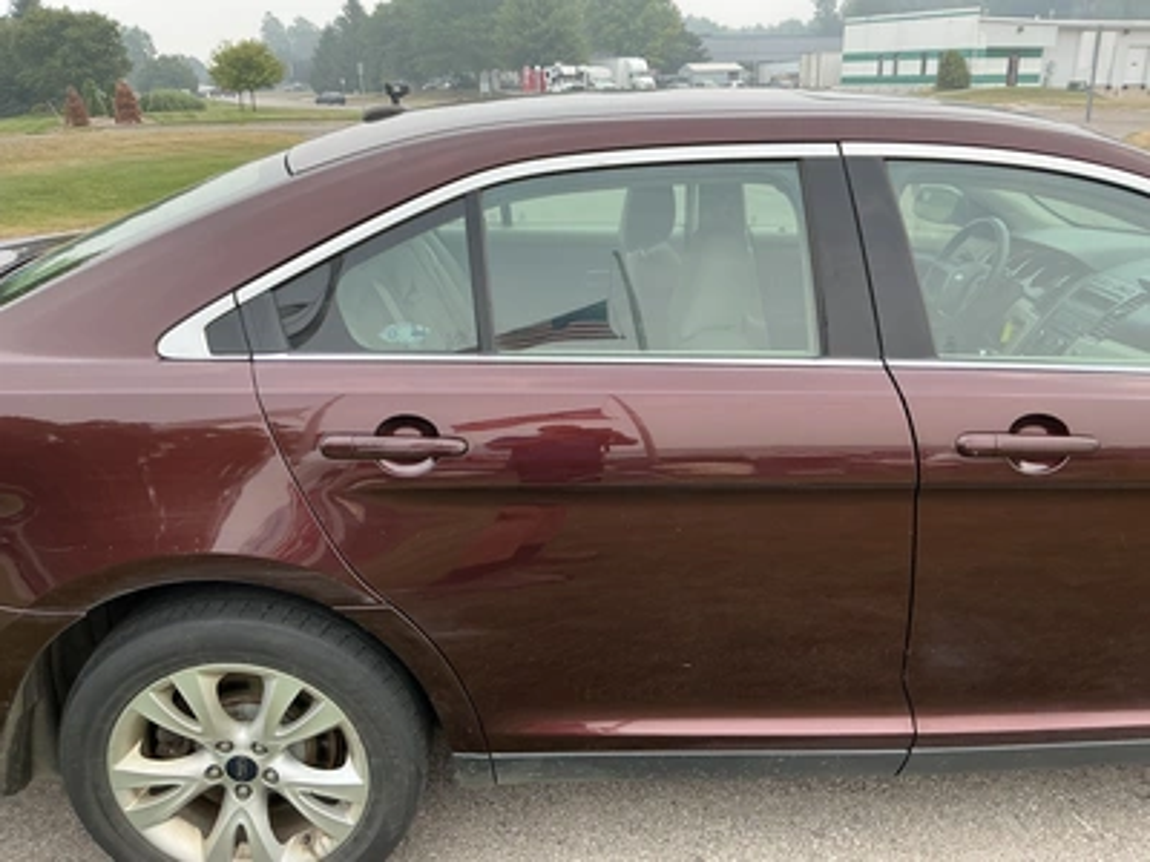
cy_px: 431
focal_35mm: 28
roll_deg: -0.1
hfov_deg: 63.4
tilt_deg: -17.8
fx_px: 930
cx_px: 575
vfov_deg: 49.7
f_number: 1.8
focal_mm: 3
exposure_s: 1/435
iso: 25
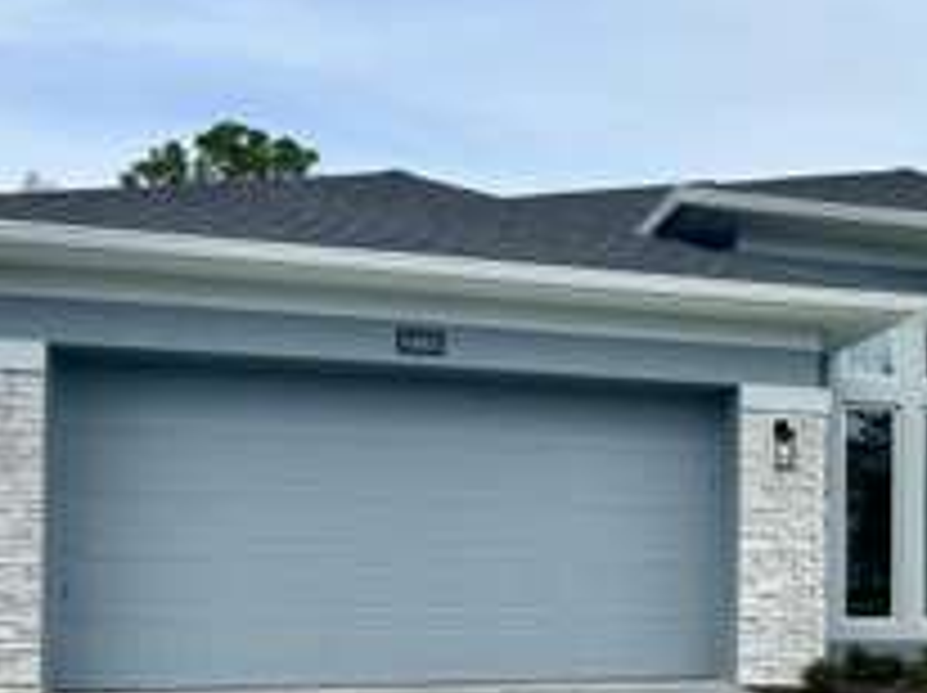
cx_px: 896
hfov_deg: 32.1
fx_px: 1498
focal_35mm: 56
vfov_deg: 25.5
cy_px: 578
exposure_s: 1/4762
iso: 80
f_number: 1.78
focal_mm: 6.86
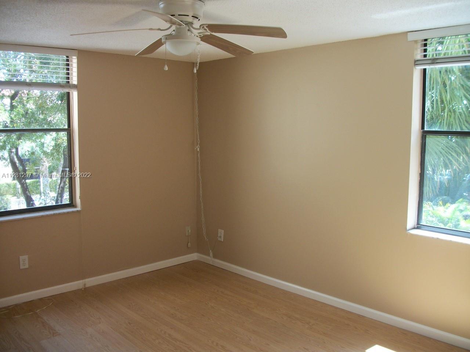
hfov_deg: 56.8
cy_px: 176
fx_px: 434
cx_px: 235
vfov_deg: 44.2
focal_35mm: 32
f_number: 2.9
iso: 80
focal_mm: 5.7
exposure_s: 1/80
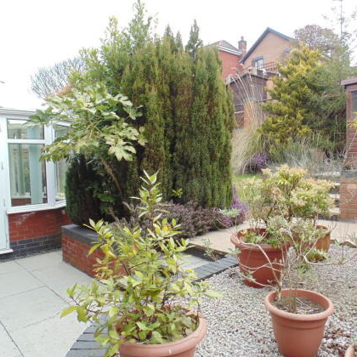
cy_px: 184
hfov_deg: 58.7
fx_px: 315
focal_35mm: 27
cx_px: 212
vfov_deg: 59.1
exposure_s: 1/80
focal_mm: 4
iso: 80
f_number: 3.1
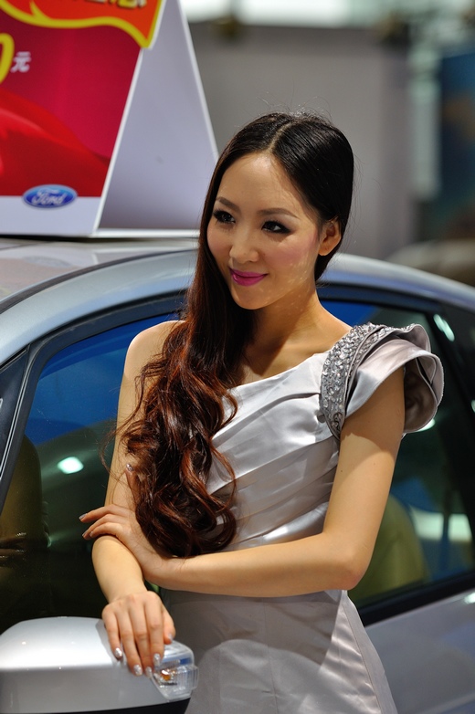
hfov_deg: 7.3
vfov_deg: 11.0
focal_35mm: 188
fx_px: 3717
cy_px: 357
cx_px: 238
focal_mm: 125
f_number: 2.8
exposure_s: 1/250
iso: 250
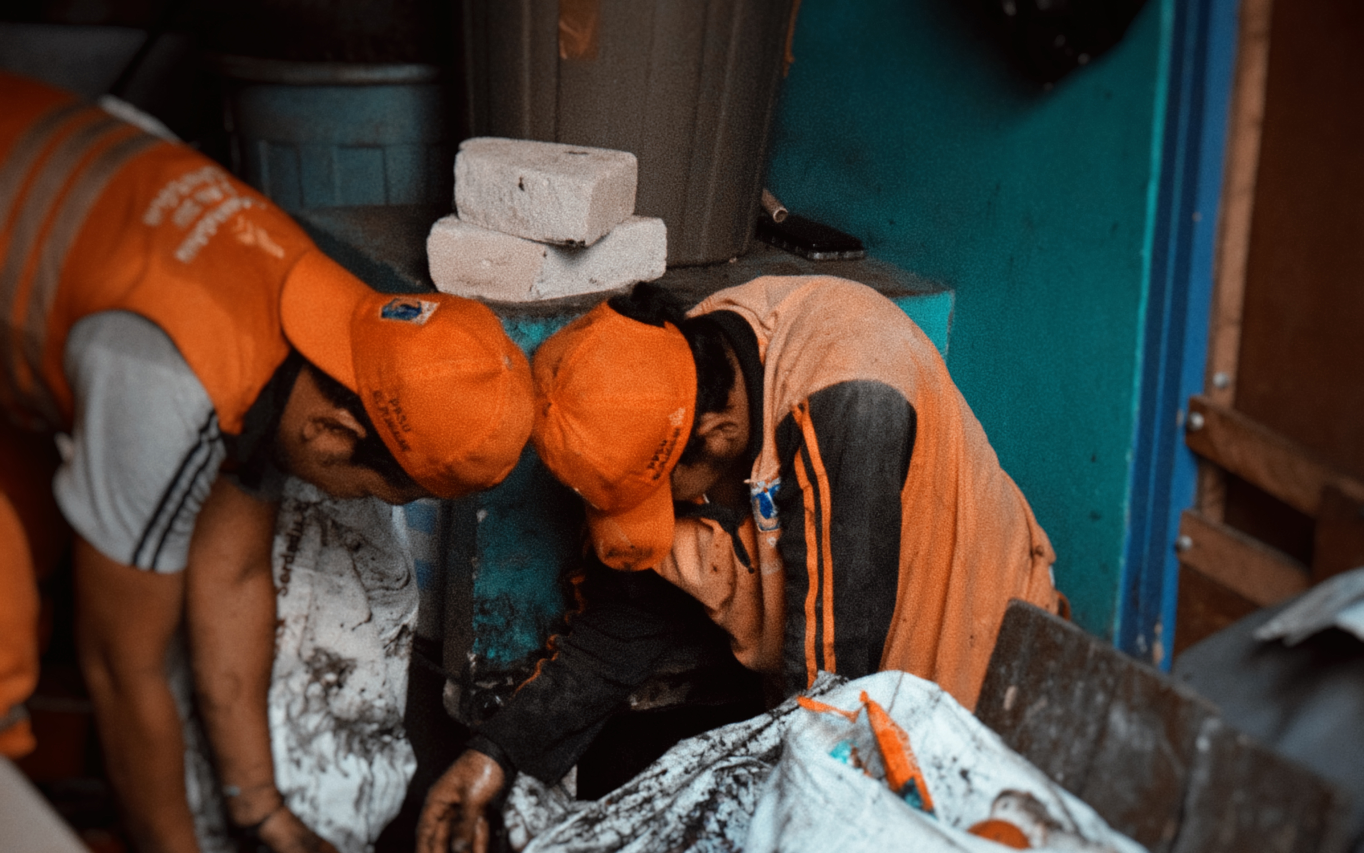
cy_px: 449
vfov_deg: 13.0
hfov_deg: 20.6
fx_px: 3754
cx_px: 682
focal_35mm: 101
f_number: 5.3
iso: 3200
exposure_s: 1/125
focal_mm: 66
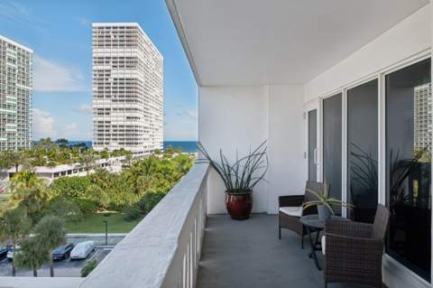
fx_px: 288
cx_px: 216
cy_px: 144
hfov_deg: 73.8
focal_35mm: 24
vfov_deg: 53.0
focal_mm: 24
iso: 250
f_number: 8
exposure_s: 1/640
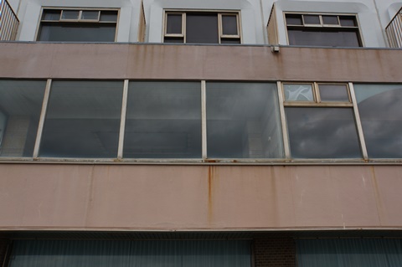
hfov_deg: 57.5
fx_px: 366
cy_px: 134
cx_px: 201
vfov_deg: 40.1
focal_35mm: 33
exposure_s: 1/80
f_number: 5.6
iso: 100
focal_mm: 21.9
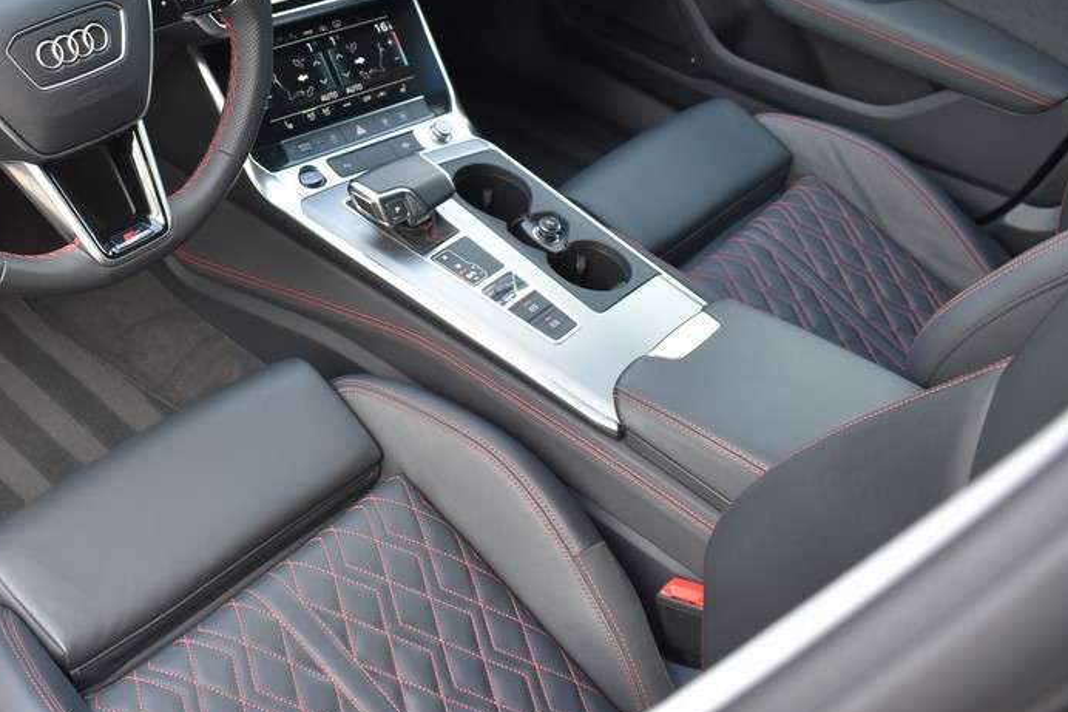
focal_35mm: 40
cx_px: 321
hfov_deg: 47.3
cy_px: 224
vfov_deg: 33.0
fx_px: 1186
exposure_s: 1/100
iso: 400
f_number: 5
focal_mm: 18
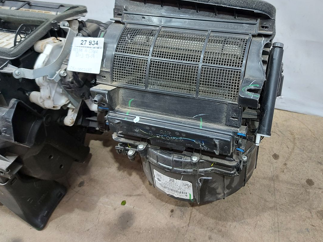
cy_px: 90
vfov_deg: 45.0
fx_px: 289
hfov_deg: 58.0
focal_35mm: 31
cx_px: 192
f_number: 1.8
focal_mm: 5.23
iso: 250
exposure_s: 1/50
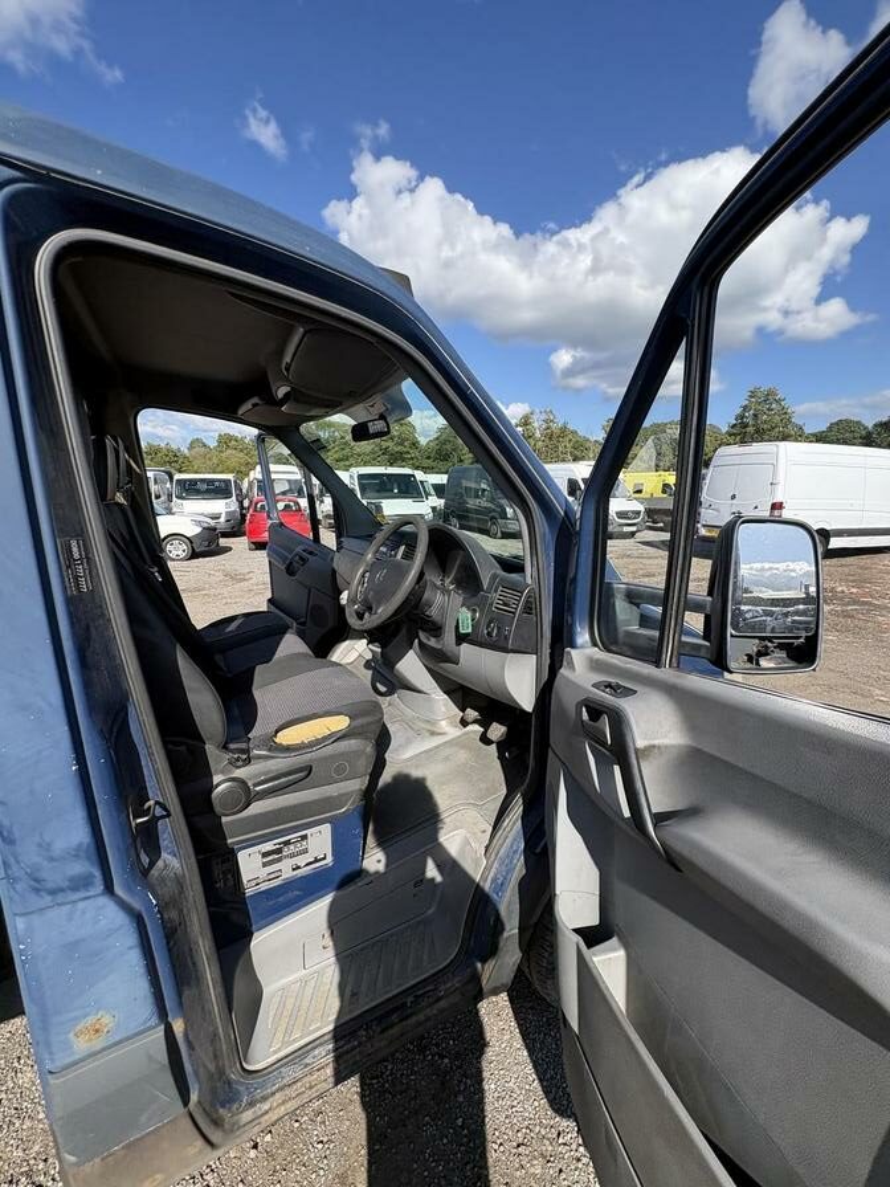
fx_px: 480
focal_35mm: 14
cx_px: 445
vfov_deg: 102.1
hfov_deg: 85.7
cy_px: 594
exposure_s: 1/944
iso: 50
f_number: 2.2
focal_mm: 2.22
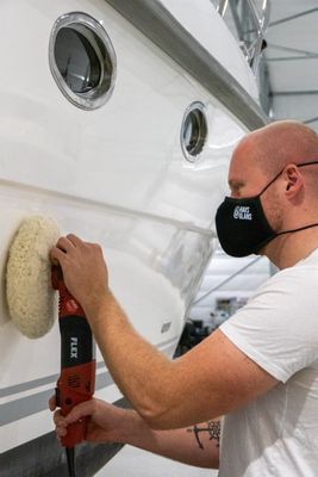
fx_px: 1046
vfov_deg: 25.7
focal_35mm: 79
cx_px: 159
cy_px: 238
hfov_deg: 17.3
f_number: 4
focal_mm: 28.9
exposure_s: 1/640
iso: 3200
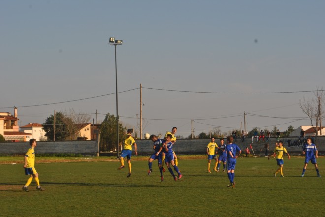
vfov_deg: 16.6
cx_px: 162
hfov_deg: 24.6
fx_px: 745
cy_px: 108
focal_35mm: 82
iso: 100
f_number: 8
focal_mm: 55
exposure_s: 1/250
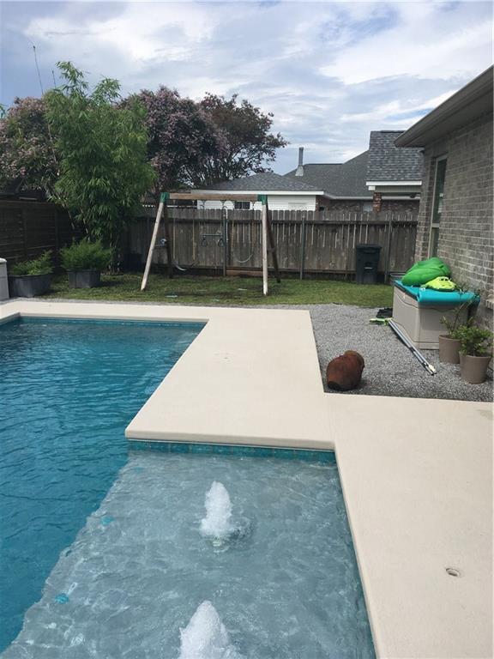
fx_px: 552
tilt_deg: -14.8
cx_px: 247
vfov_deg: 61.7
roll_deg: -2.4
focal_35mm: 29
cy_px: 330
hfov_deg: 48.2
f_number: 2.2
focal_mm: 4.15
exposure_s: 1/1972
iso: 25
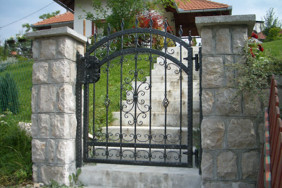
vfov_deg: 35.9
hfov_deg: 51.9
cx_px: 142
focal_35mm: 37
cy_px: 106
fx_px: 290
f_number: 2.6
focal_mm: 5.8
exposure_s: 1/1000
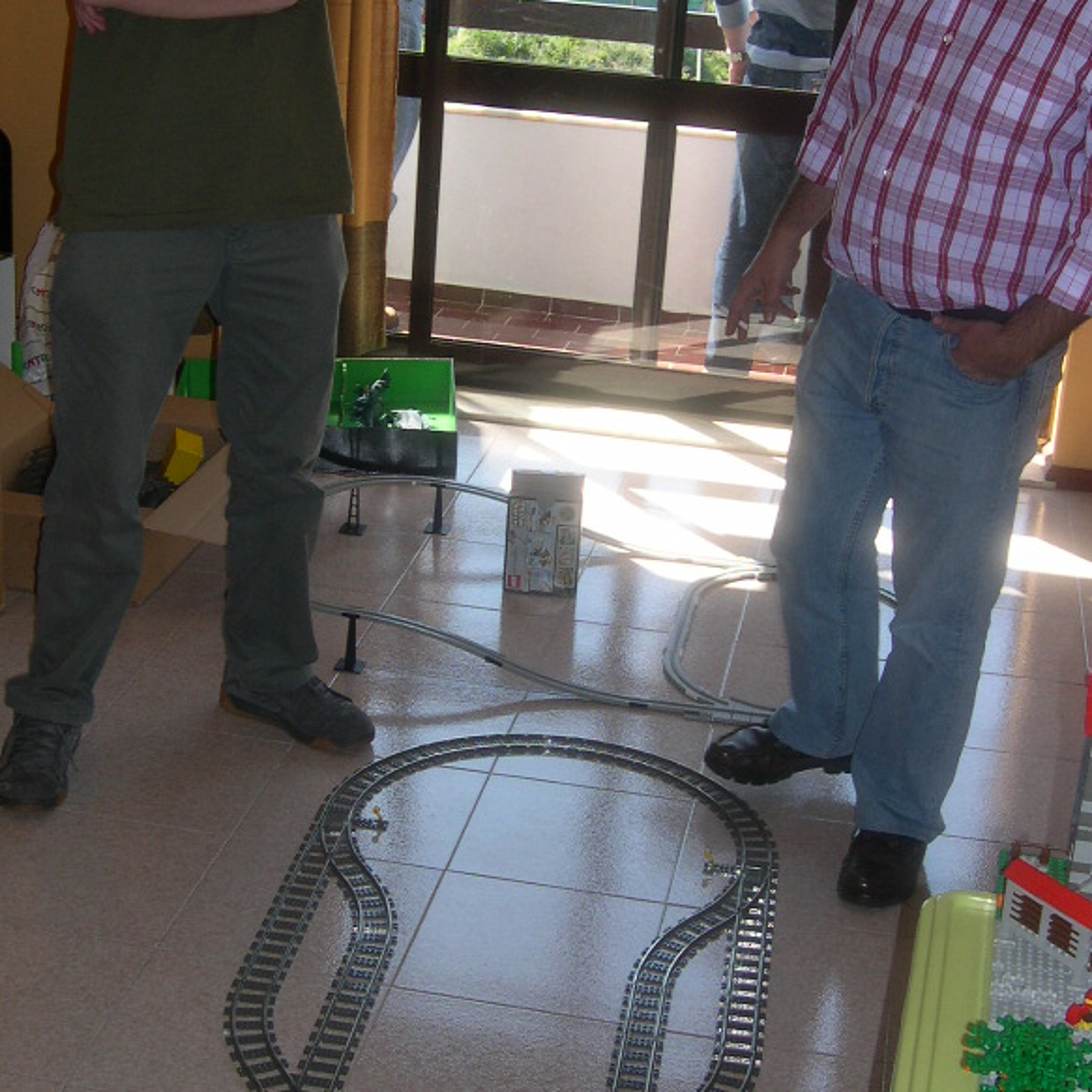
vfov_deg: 29.0
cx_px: 577
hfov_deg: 29.1
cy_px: 463
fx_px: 2106
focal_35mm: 59
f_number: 2.8
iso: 100
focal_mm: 8
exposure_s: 1/236
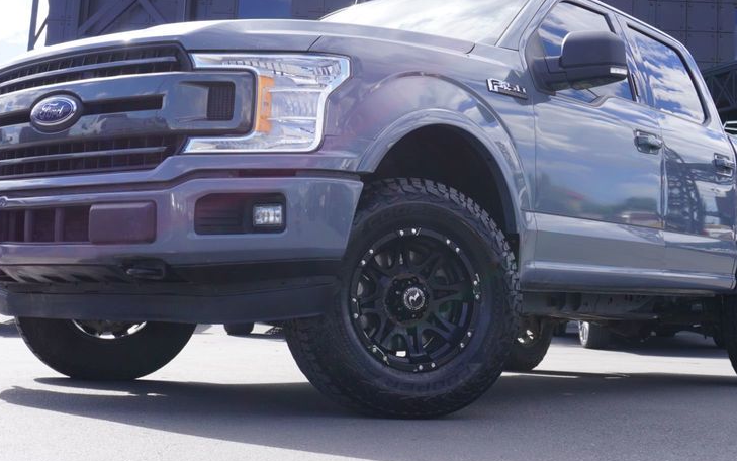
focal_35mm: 54
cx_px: 389
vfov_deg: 23.9
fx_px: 1079
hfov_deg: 37.7
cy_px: 133
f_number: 8
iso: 100
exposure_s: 1/100
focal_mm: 25
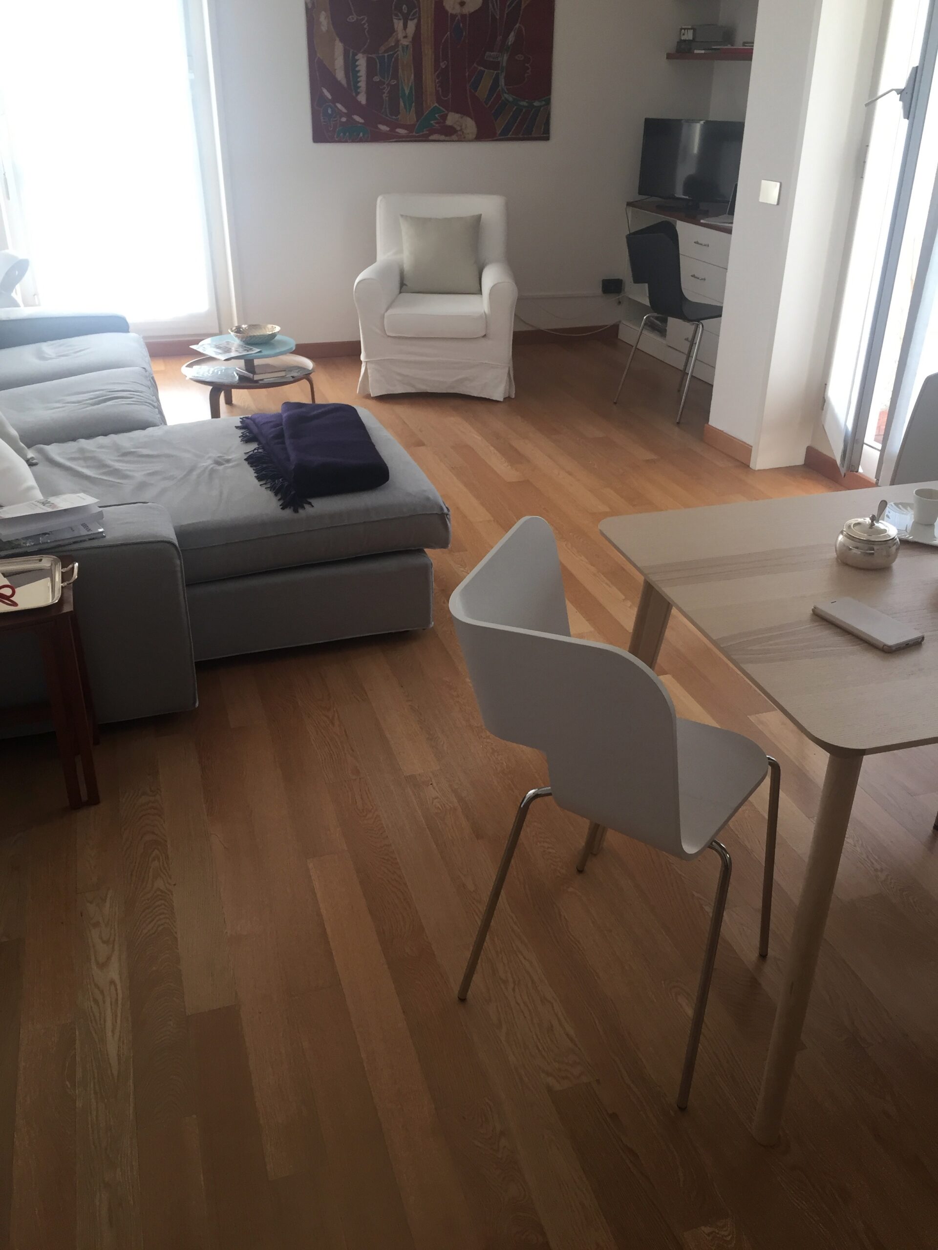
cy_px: 625
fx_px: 1048
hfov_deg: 48.2
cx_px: 469
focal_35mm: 29
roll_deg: -0.2
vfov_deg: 61.7
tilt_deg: -28.4
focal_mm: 4.15
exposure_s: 1/33
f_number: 2.2
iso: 32
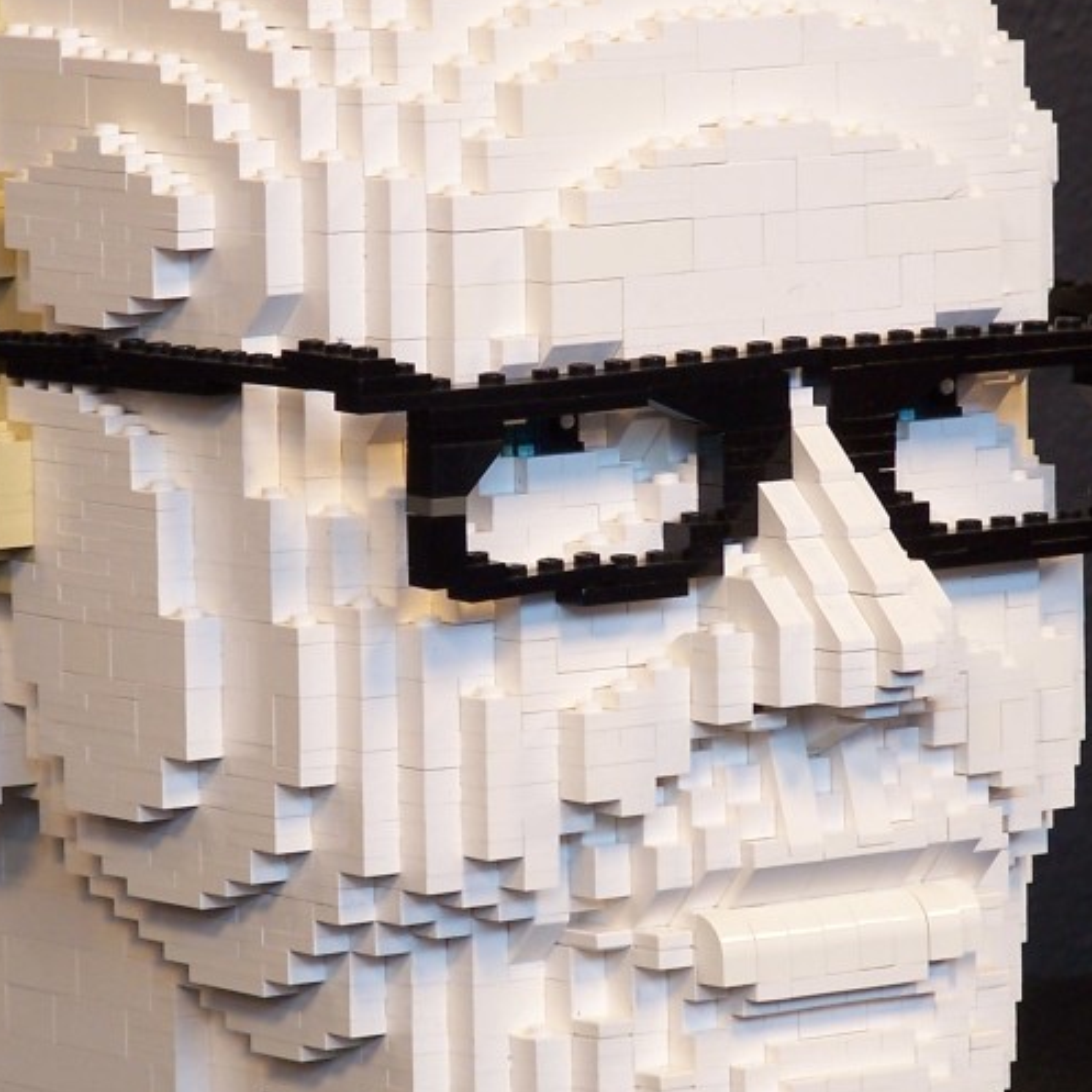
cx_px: 549
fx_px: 10993
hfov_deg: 5.7
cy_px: 536
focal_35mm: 308
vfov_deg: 5.7
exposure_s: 1/3
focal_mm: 28
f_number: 3.2
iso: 80
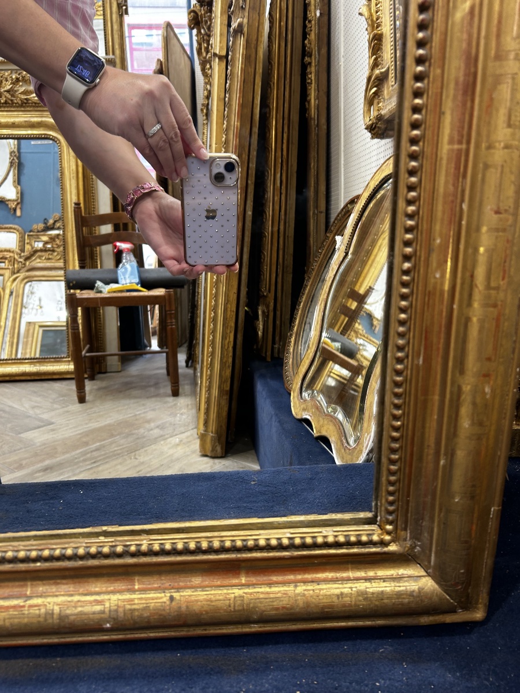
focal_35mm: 26
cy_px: 346
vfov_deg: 67.3
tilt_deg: -26.2
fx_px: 521
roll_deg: -0.6
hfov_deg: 53.1
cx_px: 260
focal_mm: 5.7
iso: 80
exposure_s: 1/50
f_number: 1.5
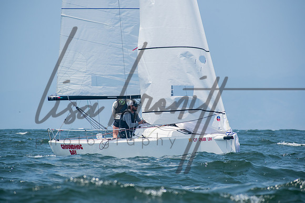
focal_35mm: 278
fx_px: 2351
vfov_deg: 5.0
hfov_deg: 7.4
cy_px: 102
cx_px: 152
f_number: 8
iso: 400
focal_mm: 185
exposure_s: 1/1250
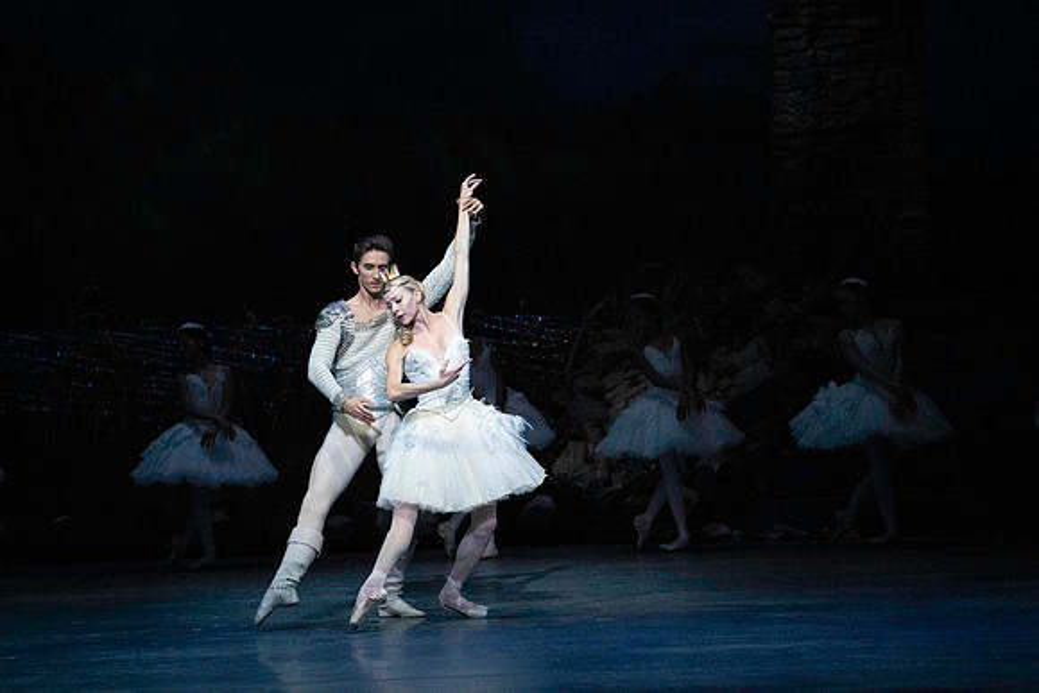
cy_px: 346
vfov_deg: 6.9
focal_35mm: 200
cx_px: 520
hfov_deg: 10.3
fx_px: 5773
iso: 25600
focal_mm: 200
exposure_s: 1/400
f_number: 5
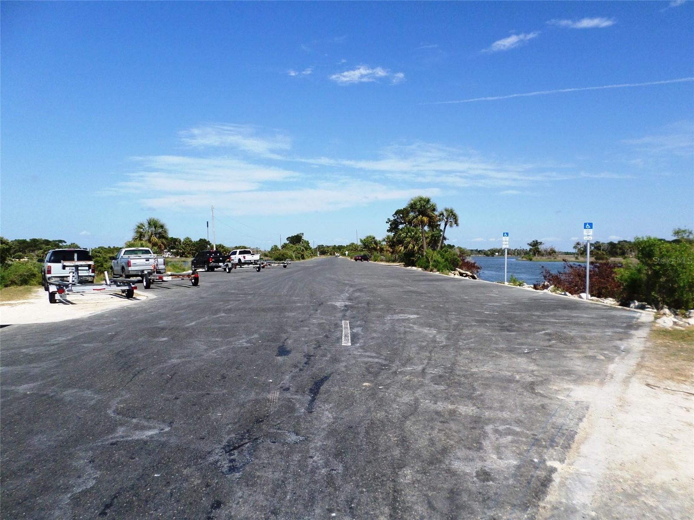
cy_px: 260
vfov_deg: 54.9
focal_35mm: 25
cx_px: 347
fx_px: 501
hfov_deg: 69.4
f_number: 2.5
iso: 80
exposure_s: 1/2000
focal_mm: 4.5
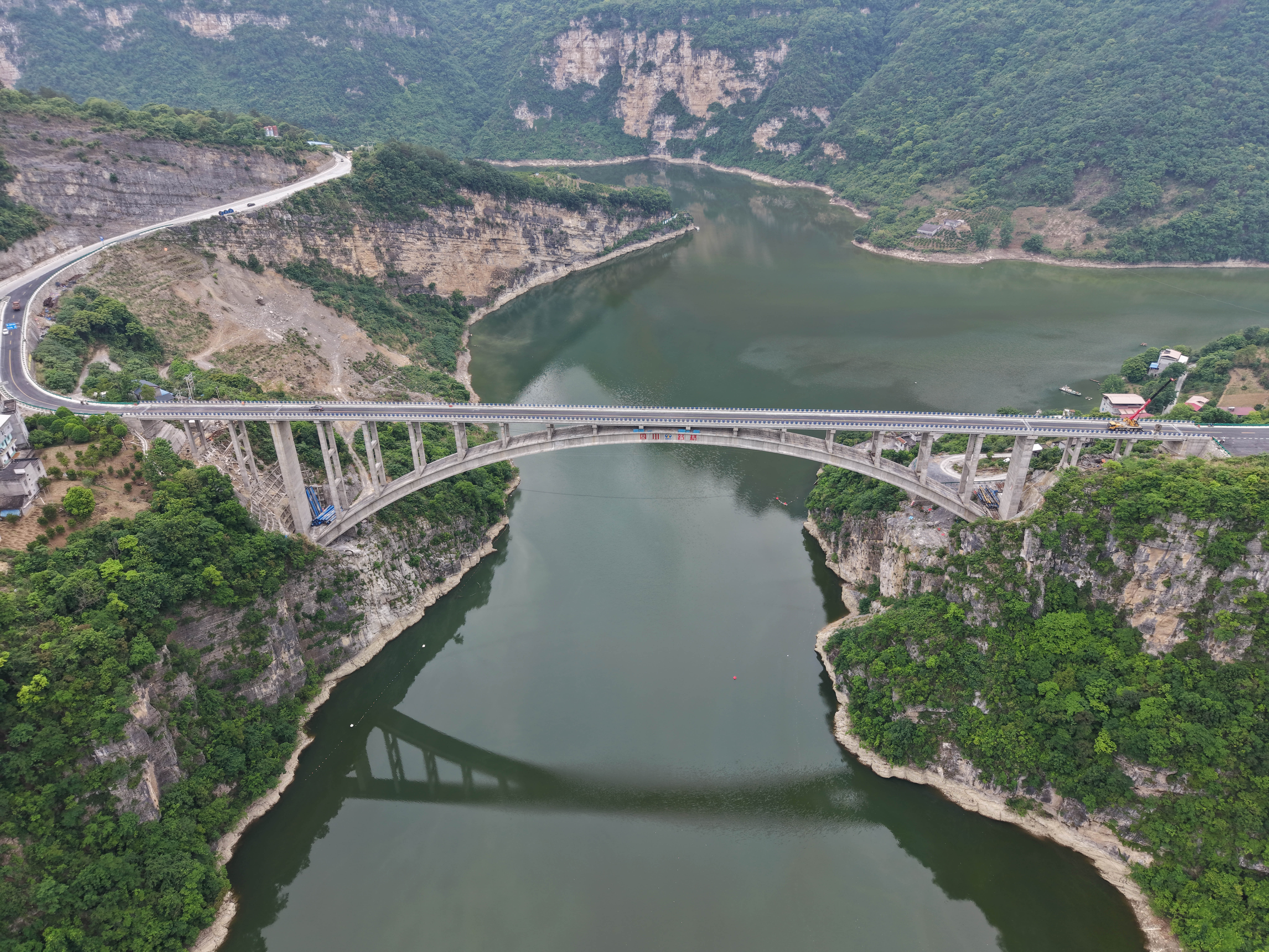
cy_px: 476
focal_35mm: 24
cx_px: 634
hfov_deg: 71.6
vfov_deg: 56.8
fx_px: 880
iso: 140
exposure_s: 1/180
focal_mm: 8.67
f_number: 1.8
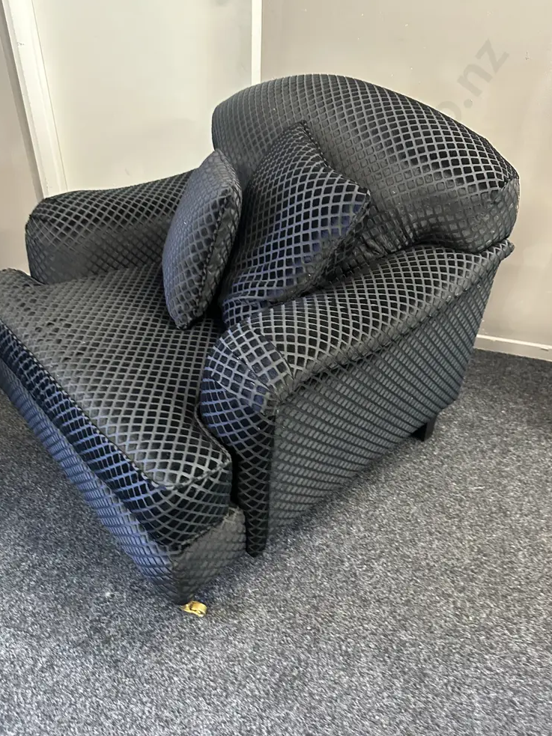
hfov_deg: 54.9
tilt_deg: -34.2
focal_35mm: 25
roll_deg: -1.7
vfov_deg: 69.4
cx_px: 268
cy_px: 353
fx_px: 532
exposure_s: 1/33
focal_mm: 6.86
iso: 640
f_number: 1.78
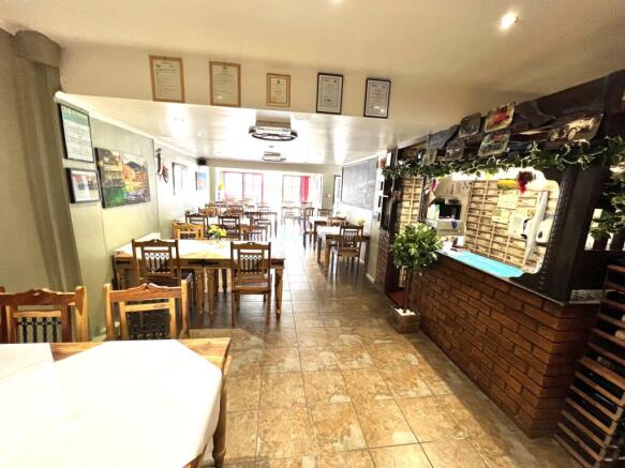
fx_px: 235
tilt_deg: -10.5
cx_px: 312
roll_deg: -2.7
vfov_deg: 89.9
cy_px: 234
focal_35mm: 13
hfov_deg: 106.2
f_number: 1.8
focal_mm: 1.57
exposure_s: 1/100
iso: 200
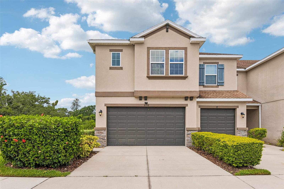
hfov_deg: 84.0
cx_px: 142
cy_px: 94
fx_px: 158
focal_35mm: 20
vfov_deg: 61.9
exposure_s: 1/1000
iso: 400
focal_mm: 20
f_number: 8
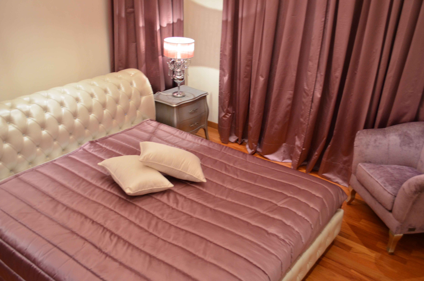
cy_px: 140
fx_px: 388
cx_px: 212
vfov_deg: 39.8
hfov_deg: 57.3
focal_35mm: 33
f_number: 4.5
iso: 1000
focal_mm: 22
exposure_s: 1/25
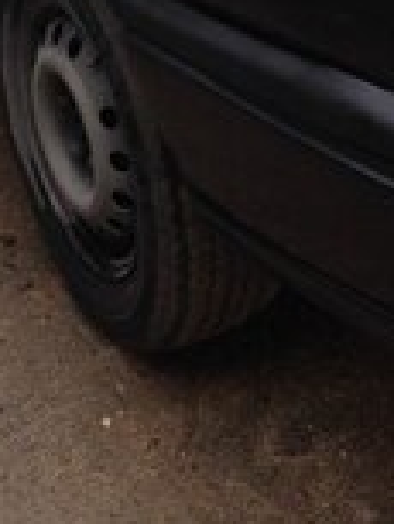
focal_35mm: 107
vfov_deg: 17.1
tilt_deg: -17.0
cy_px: -178
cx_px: 116
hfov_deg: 13.8
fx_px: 1622
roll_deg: +4.5
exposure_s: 1/153
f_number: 2.4
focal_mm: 4.12
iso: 50
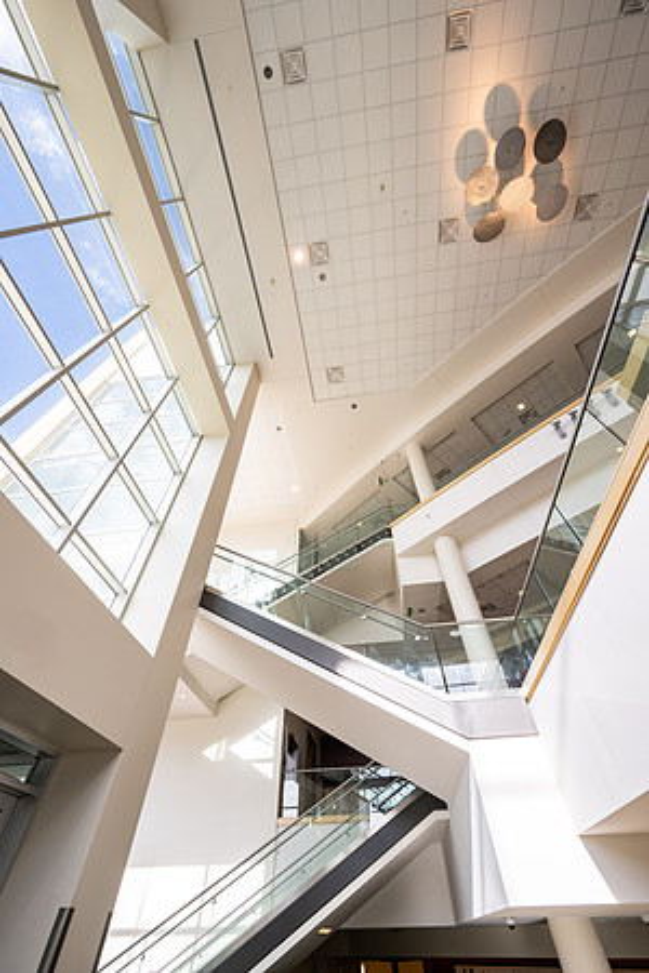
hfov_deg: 81.2
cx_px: 324
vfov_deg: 104.3
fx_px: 379
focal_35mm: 14
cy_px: 486
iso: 320
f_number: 9
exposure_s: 1/160
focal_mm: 14
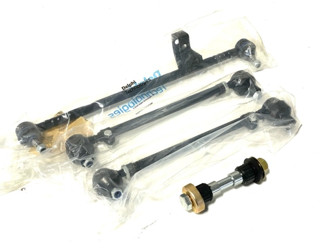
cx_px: 162
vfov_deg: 28.0
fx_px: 485
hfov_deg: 36.8
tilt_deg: -48.0
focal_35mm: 52
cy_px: 121
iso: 160
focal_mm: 6
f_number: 2
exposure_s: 1/60
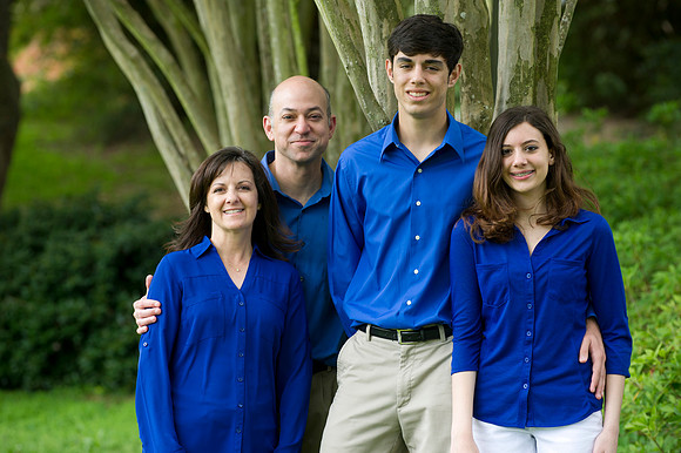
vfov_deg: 8.1
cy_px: 226
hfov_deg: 12.1
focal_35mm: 170
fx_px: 3214
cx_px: 340
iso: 320
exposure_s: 1/100
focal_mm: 170
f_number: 4
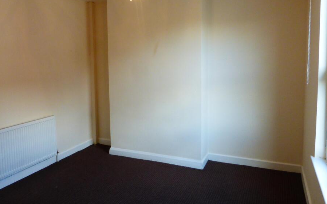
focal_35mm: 29
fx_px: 258
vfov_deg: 42.8
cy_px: 78
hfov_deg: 64.5
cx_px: 150
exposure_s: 1/60
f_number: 3.3
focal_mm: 4.3
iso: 250
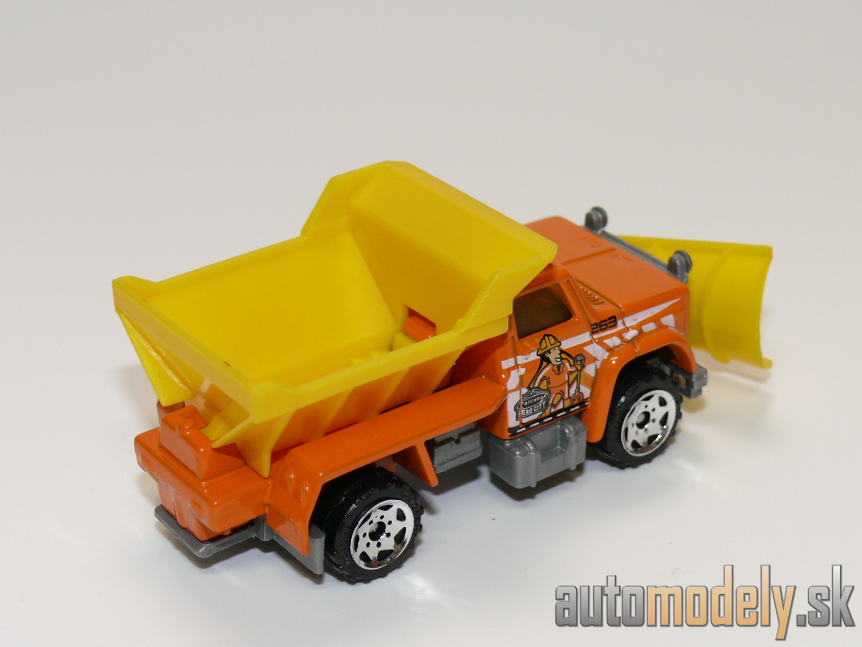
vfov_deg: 18.2
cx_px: 431
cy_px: 324
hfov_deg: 24.1
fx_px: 2017
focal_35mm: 81
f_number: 4
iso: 100
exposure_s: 1/30
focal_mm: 11.8
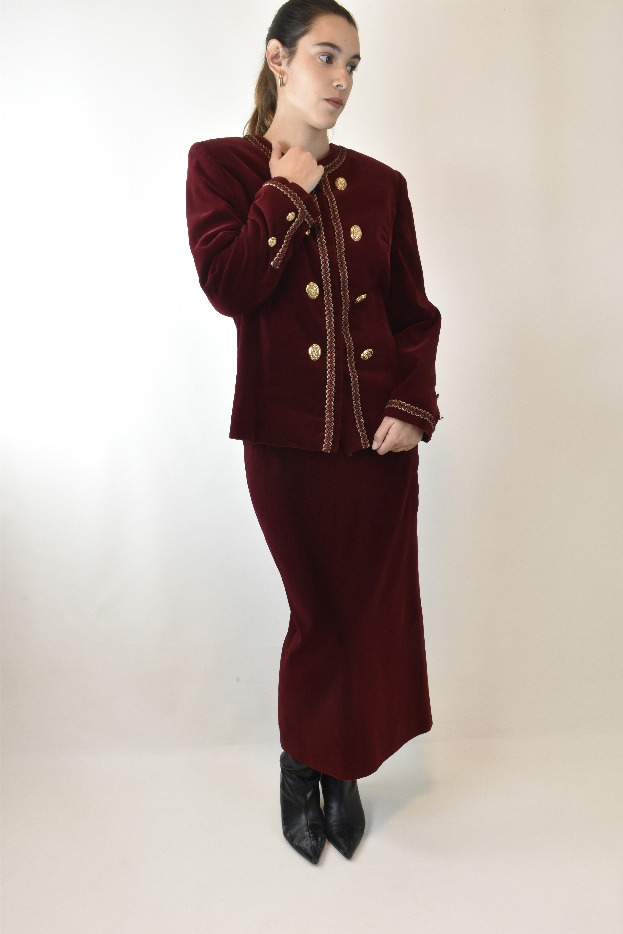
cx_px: 312
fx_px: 857
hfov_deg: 40.0
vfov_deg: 57.2
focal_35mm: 33
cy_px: 467
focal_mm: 22
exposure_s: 1/25
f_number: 13
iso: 1000
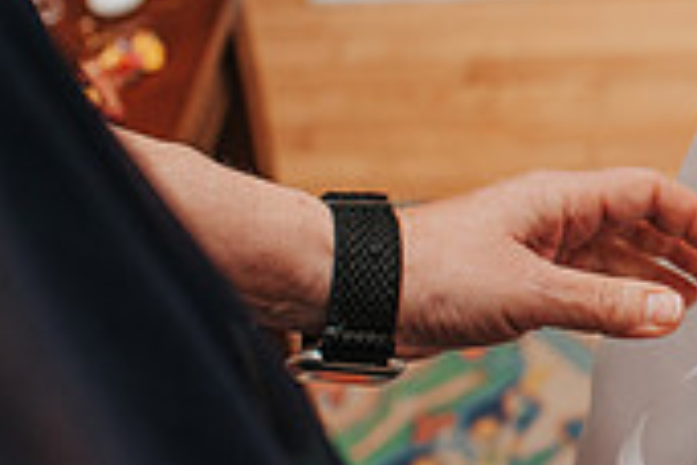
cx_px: 917
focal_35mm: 119
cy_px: 206
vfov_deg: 11.5
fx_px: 2304
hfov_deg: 16.2
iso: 800
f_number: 4
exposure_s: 1/160
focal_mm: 35
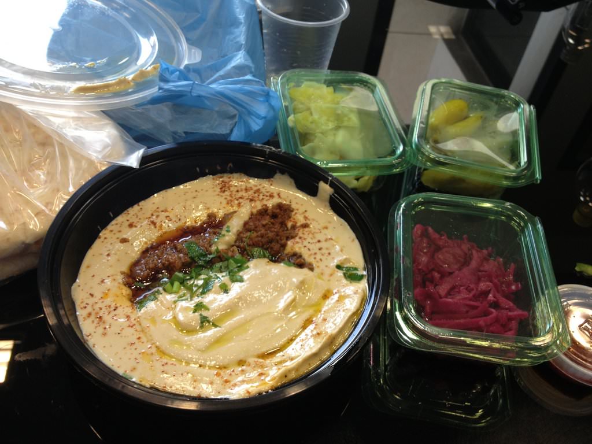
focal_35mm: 35
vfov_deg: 40.7
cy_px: 222
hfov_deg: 52.6
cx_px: 296
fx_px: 599
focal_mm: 4.28
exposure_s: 1/40
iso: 50
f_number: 2.4
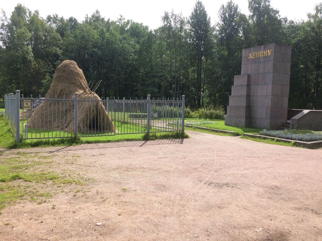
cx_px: 161
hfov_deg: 61.7
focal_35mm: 29
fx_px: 270
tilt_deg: -3.8
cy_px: 120
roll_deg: -0.6
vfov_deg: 48.2
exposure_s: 1/1026
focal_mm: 4.15
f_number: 2.2
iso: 32
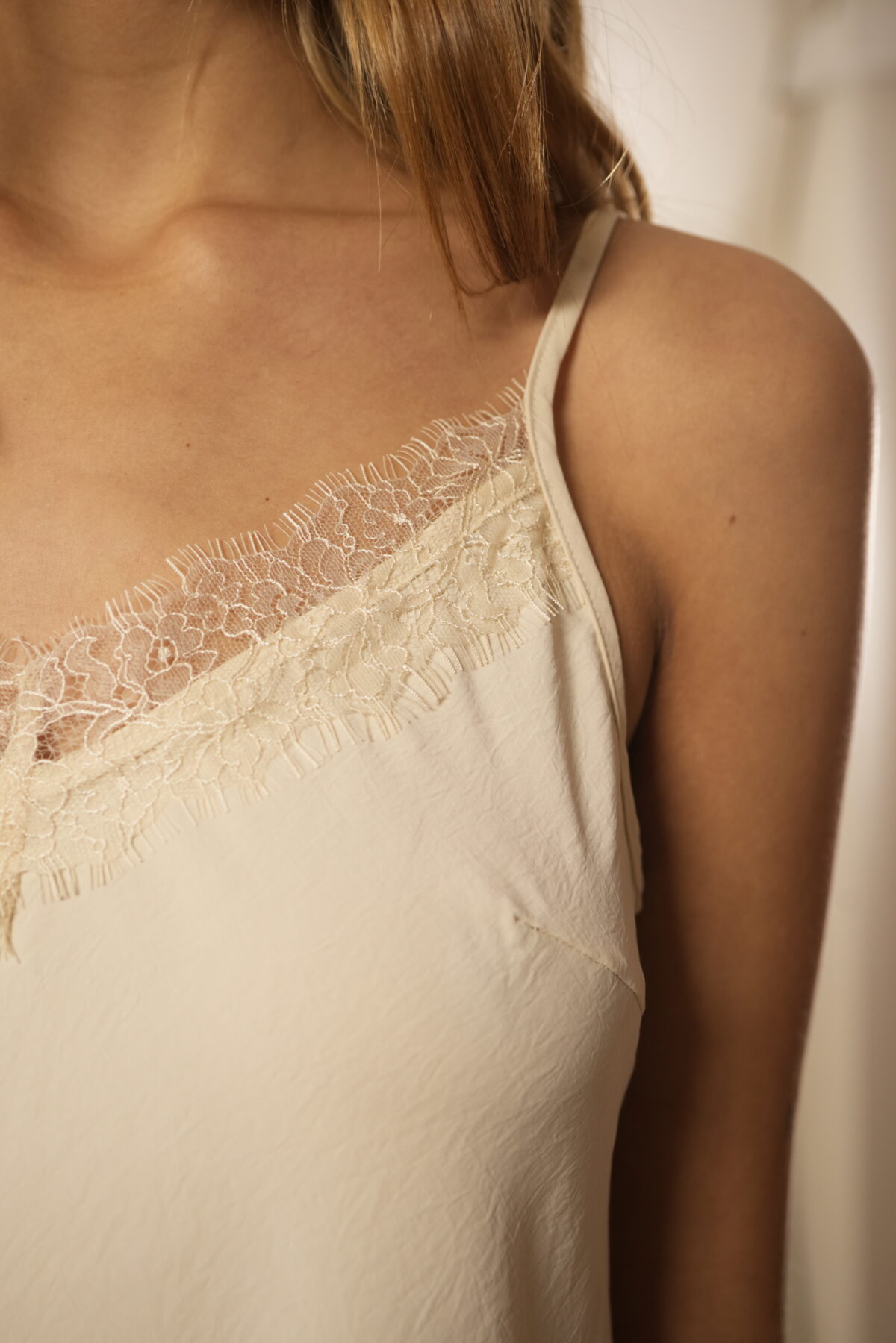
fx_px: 1867
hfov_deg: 27.0
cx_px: 448
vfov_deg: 39.6
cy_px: 672
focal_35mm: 50
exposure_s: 1/125
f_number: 4
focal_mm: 50
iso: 1000
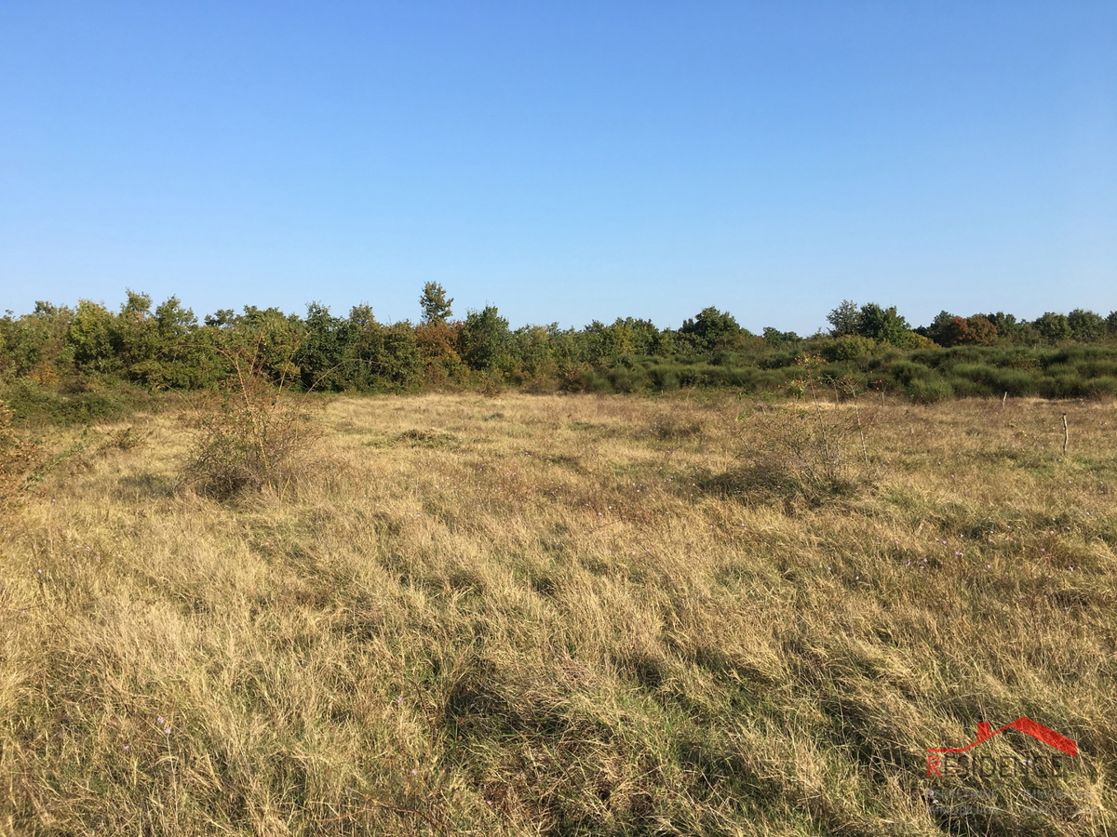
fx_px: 936
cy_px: 418
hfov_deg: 61.7
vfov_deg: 48.2
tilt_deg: -1.0
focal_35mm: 29
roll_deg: +3.0
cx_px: 558
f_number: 2.2
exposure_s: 1/1026
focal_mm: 4.15
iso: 25
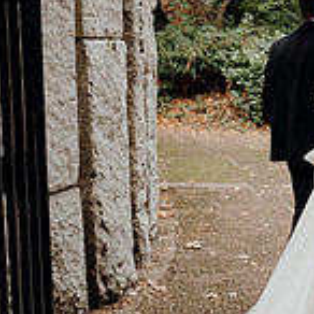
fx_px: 831
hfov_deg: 20.2
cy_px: 203
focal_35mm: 81
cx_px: 363
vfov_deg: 21.3
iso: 1000
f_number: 3.5
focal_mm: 24
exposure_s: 1/250
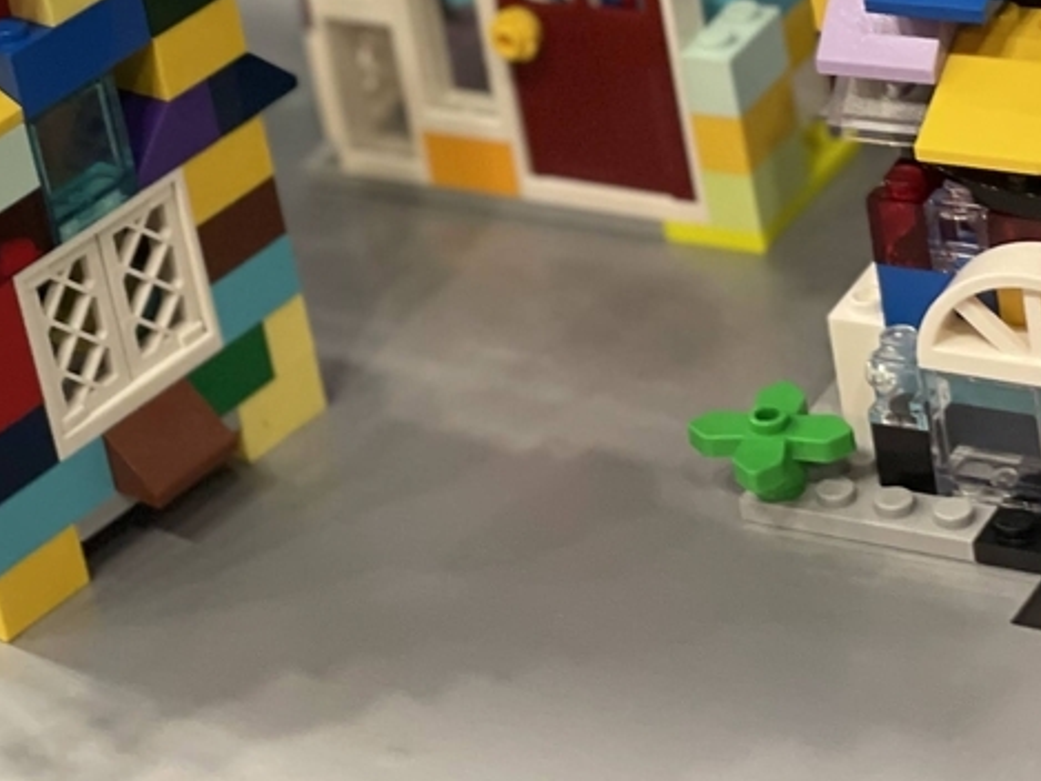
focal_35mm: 133
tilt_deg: -23.5
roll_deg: +14.8
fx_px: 4001
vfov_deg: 11.0
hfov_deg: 14.6
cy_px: -67
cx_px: -18
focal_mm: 6
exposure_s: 1/43
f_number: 2
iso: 160
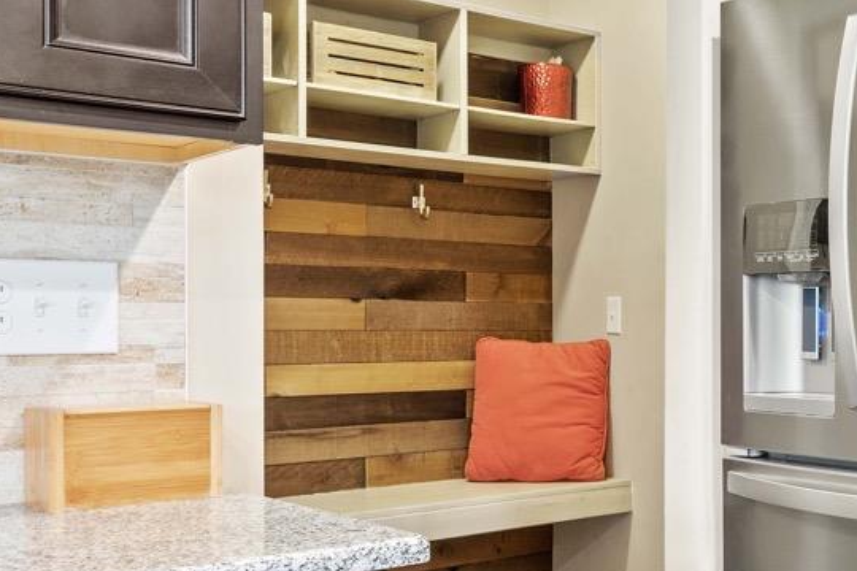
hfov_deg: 33.1
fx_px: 1190
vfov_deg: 27.0
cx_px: 1006
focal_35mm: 50
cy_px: 335
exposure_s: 4
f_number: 9
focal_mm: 18
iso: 250
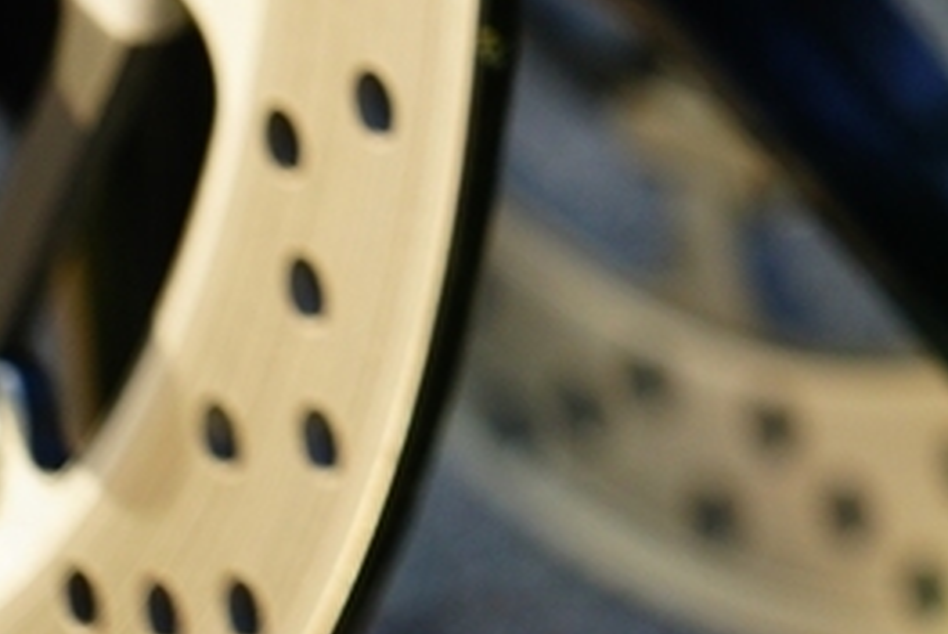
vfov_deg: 2.4
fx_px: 15290
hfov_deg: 3.5
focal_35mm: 580
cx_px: 1164
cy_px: -281
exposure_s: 1/200
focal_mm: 191
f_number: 5.6
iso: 640
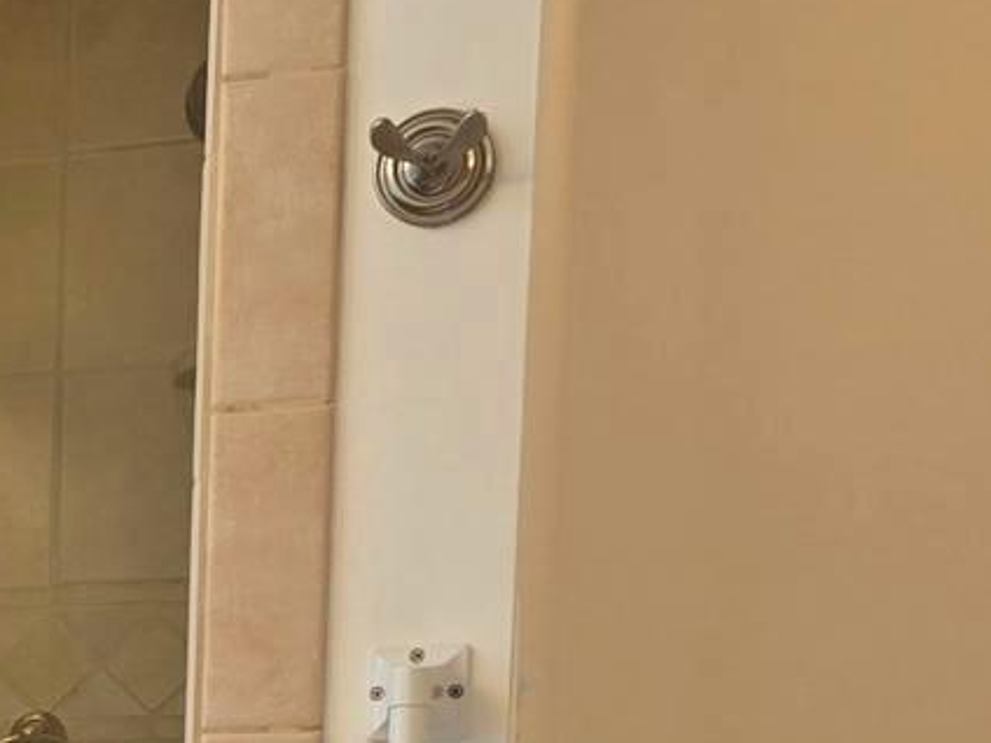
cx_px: -774
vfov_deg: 12.5
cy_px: 1220
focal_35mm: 111
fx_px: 3178
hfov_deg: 15.4
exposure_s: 1/120
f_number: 1.7
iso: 40
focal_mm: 6.3
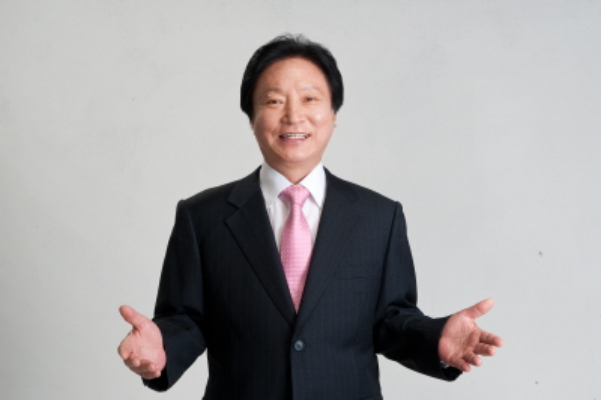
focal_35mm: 66
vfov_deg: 20.6
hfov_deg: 30.5
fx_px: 1101
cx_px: 300
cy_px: 200
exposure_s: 1/80
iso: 160
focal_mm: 66
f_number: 16
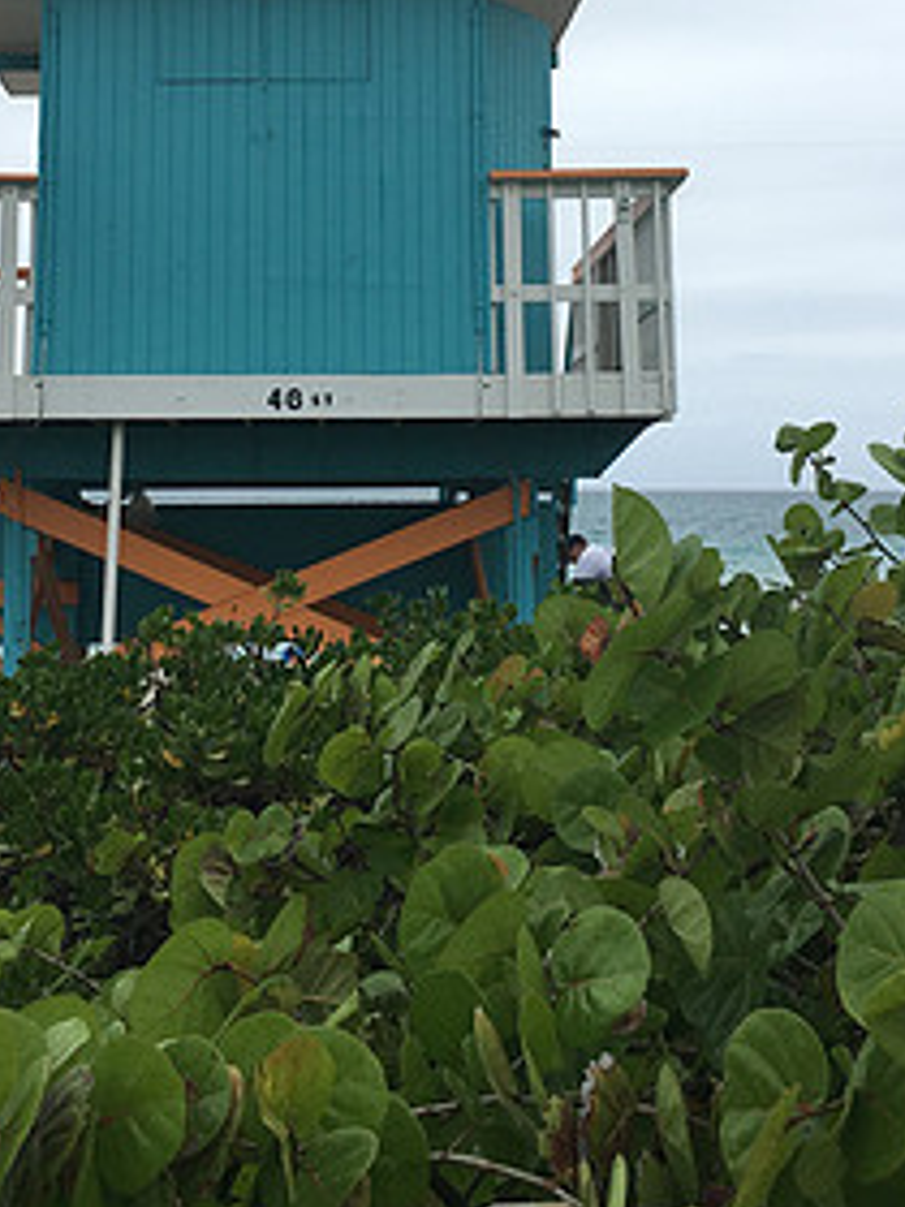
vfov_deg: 30.8
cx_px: 308
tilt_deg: +10.1
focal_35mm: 60
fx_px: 2092
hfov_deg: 24.3
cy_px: 125
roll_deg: +0.4
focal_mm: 4.15
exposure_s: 1/1012
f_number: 2.2
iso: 25
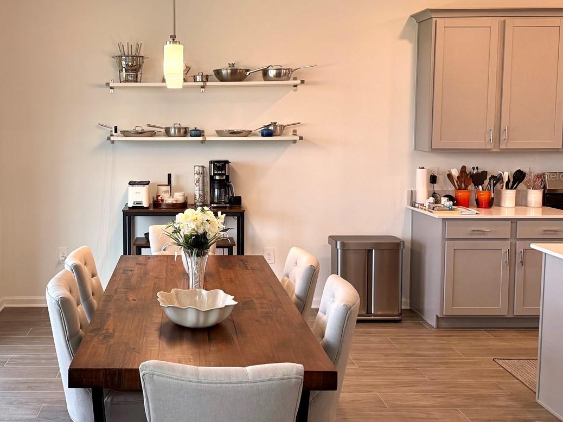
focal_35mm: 37
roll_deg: +0.4
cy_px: 175
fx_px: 602
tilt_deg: -3.0
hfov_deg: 48.7
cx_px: 158
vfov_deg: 38.5
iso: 160
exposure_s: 1/240
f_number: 1.78
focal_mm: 6.76
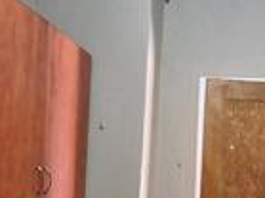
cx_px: 198
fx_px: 574
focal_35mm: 75
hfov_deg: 25.7
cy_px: 263
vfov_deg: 18.2
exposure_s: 1/33
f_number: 2.2
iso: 500
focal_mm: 1.74
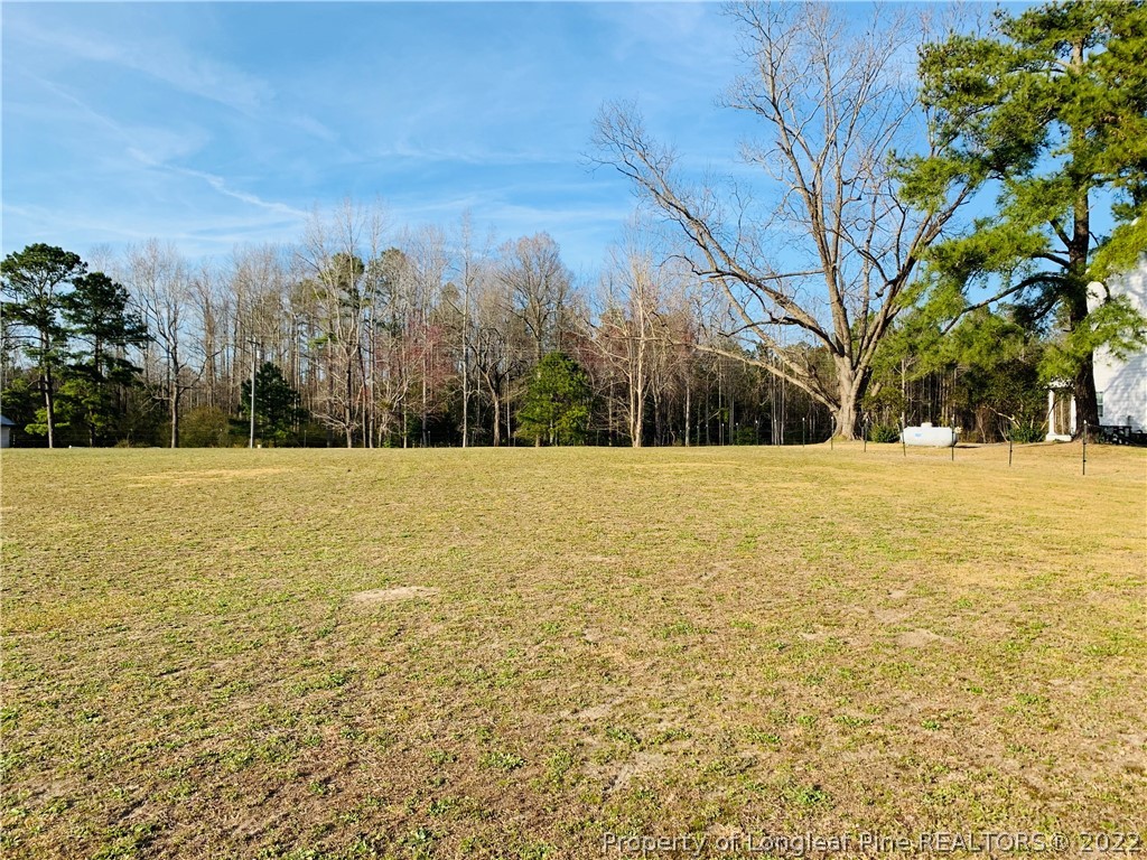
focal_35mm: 26
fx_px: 862
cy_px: 430
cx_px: 574
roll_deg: -1.3
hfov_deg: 67.3
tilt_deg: +1.1
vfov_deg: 53.1
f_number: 1.8
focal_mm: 4.25
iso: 25
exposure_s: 1/1427
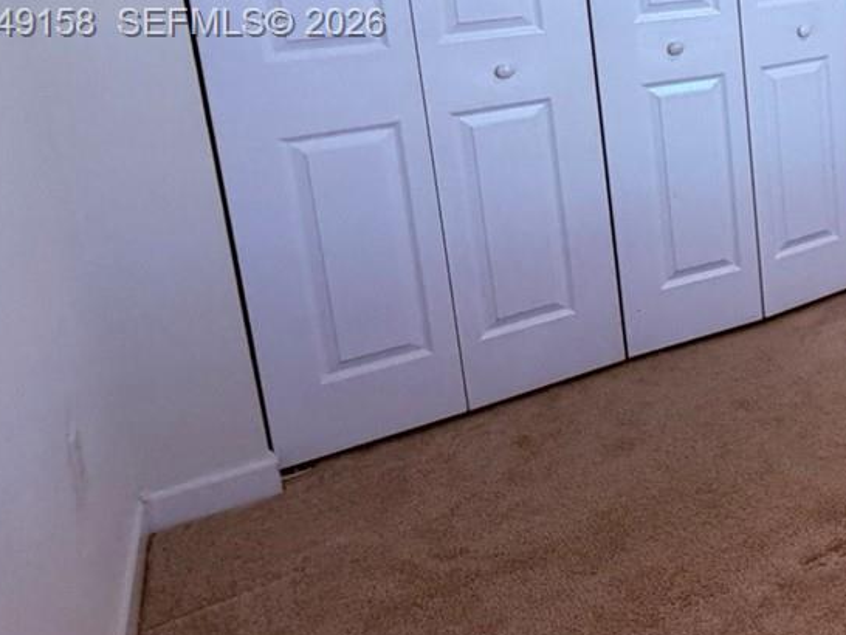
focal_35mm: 41
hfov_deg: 32.3
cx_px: 1142
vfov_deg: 32.8
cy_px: 25
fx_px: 1002
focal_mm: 2.22
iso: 250
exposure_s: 1/120
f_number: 2.2
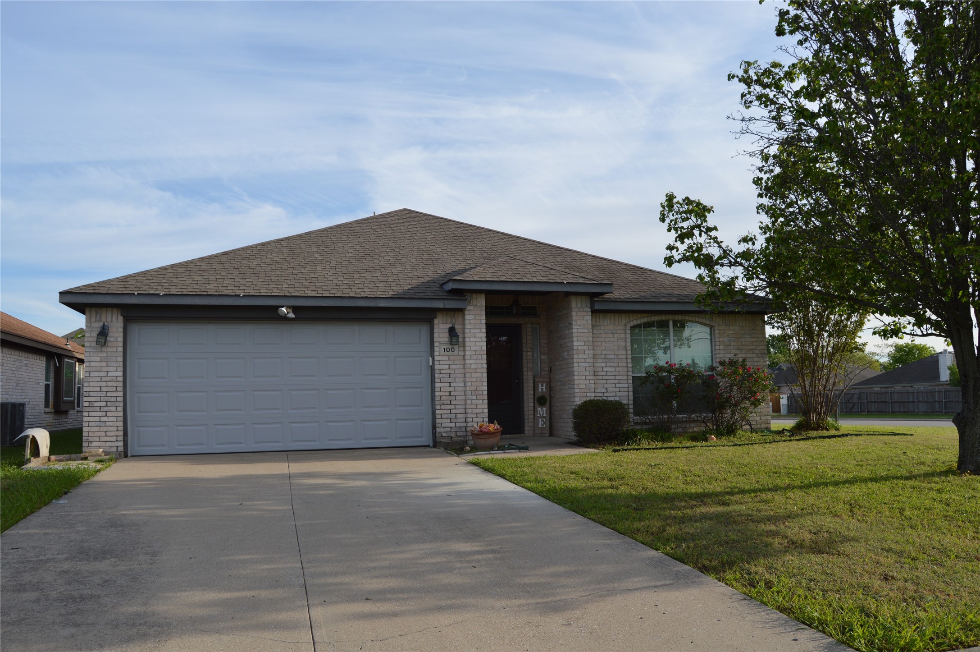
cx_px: 490
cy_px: 326
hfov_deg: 67.4
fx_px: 734
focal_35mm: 27
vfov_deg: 47.8
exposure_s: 1/200
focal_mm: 18
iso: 100
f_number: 7.1
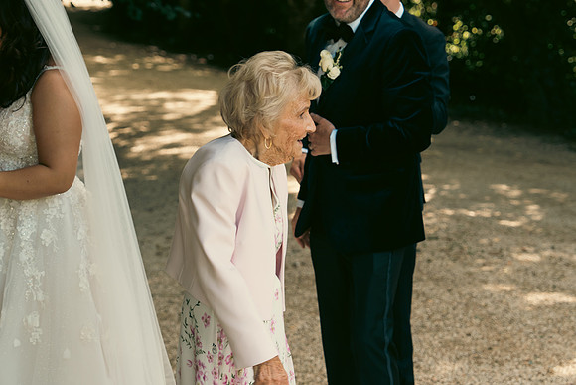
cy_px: 192
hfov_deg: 22.6
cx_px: 288
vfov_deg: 15.2
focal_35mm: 90
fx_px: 1440
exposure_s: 1/200
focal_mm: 60
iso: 200
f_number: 3.5
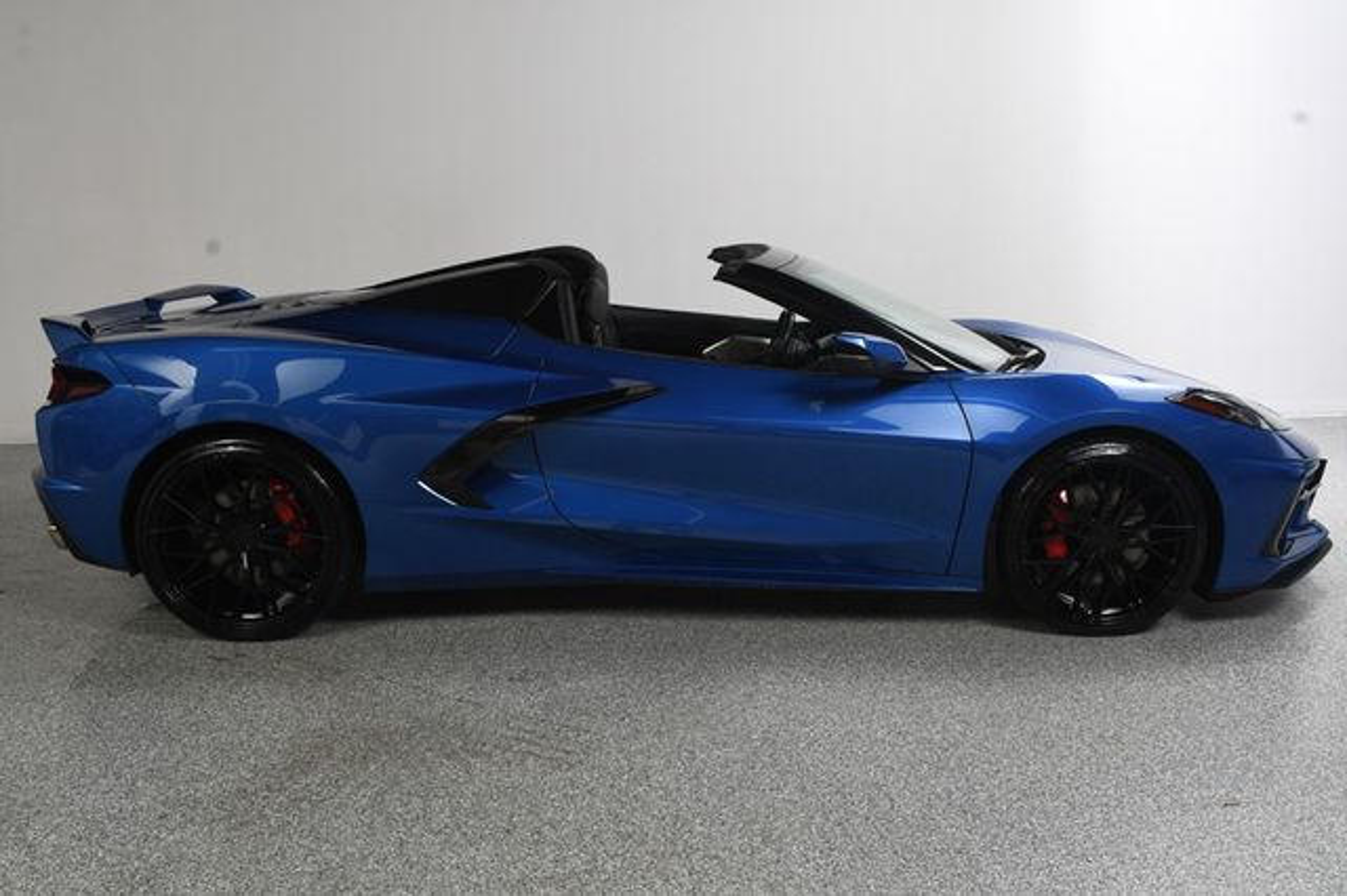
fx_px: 1271
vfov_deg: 38.8
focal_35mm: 34
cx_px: 674
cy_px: 448
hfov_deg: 55.8
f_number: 11
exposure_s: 1/160
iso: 100
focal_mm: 23
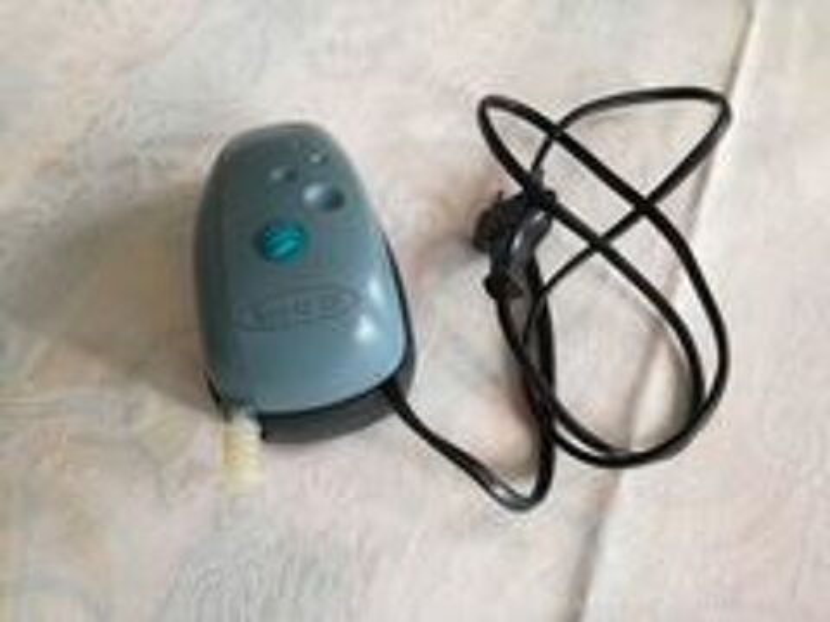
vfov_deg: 51.4
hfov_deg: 65.3
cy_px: 311
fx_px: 647
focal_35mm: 27
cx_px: 415
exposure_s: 1/33.3
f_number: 2
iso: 250
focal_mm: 3.79
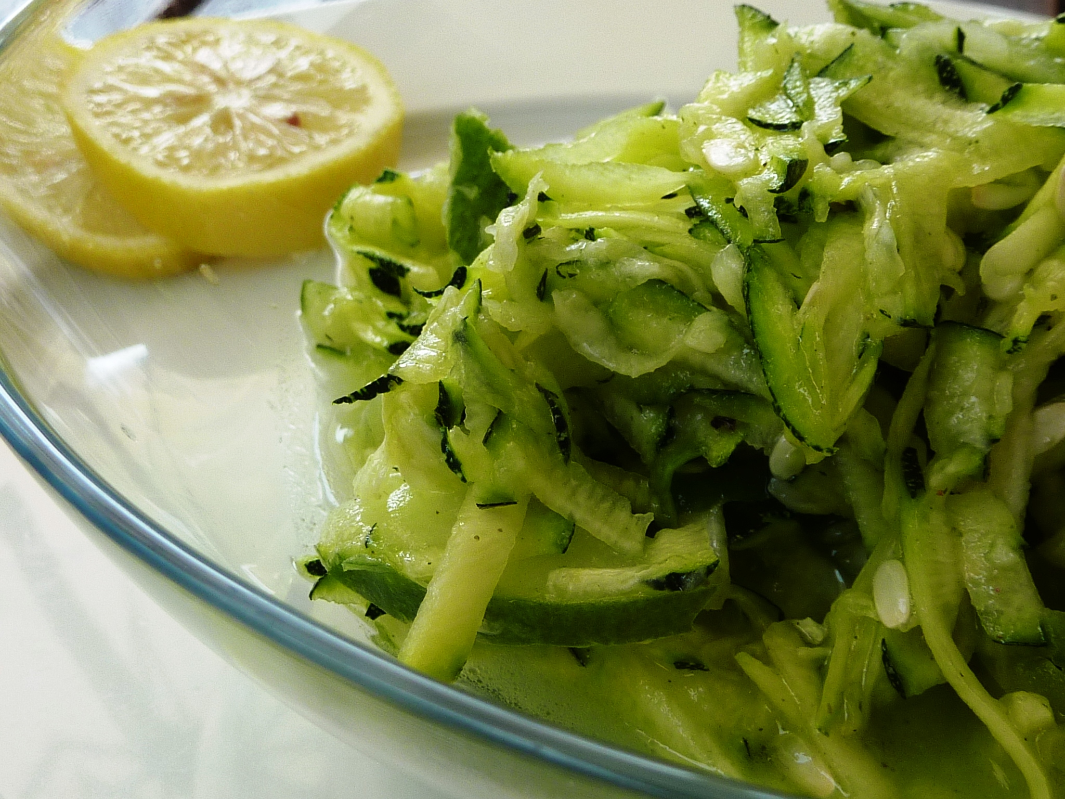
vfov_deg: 28.6
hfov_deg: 37.5
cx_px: 532
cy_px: 400
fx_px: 1569
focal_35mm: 51
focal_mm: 4.7
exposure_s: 1/160
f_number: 4
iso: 80
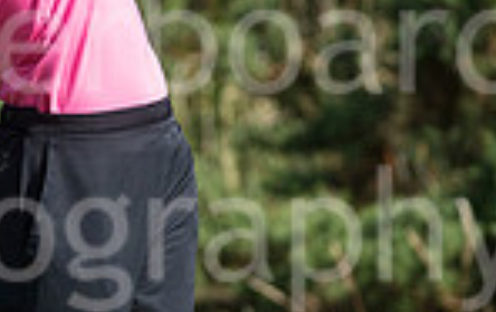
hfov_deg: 1.8
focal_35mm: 1197
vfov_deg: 1.1
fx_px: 16205
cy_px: 69
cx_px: 101
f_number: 4
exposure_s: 1/3200
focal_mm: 300
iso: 400
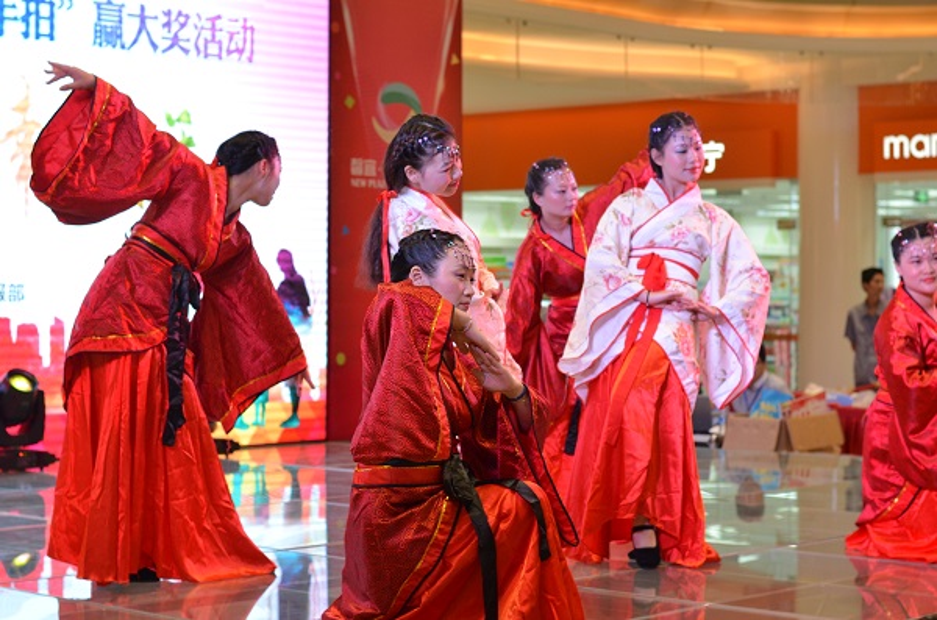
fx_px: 1947
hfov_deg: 27.1
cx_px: 468
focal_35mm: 75
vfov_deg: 18.1
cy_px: 310
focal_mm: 50
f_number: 4
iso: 800
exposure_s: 1/160
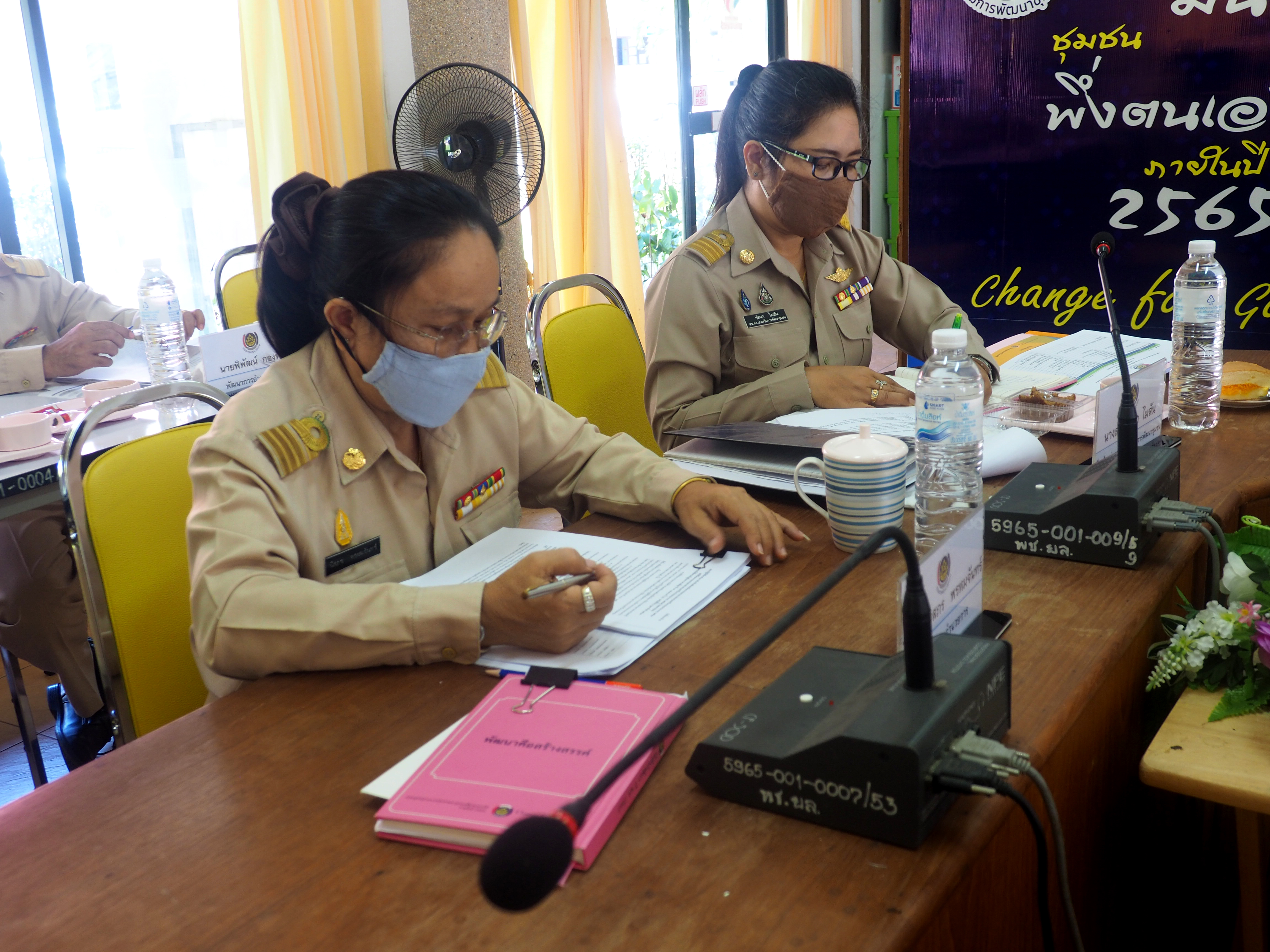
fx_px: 1394
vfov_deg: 37.7
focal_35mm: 38
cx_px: 635
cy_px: 476
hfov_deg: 49.0
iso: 320
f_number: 4.4
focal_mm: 19
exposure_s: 1/30
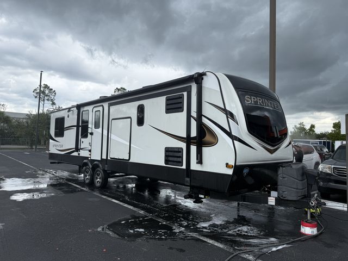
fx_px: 241
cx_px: 174
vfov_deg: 56.8
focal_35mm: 24
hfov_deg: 71.6
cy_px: 130
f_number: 1.78
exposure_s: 1/1553
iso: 80
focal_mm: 6.76
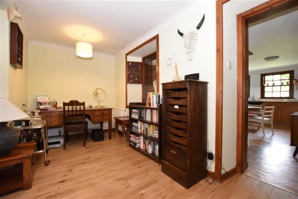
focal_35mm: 15
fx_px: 124
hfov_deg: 100.4
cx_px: 149
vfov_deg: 77.4
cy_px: 100
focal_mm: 10
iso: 1250
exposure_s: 1/60
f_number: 3.5
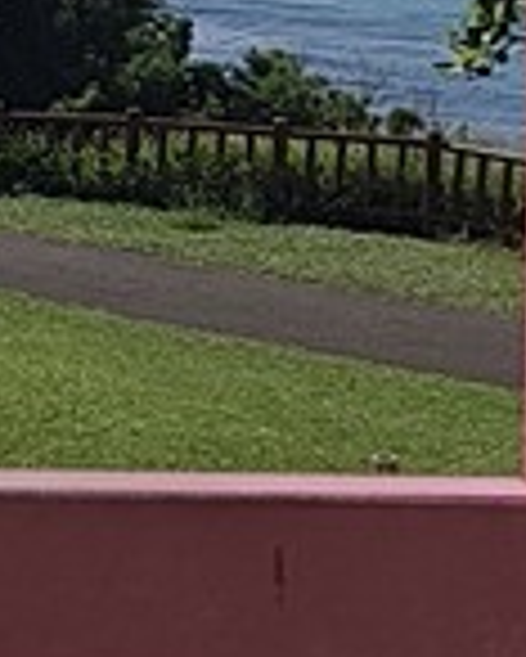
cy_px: -324
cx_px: -733
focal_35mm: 198
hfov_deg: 7.3
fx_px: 3849
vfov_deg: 9.5
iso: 50
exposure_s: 1/1827
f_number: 1.7
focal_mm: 6.07
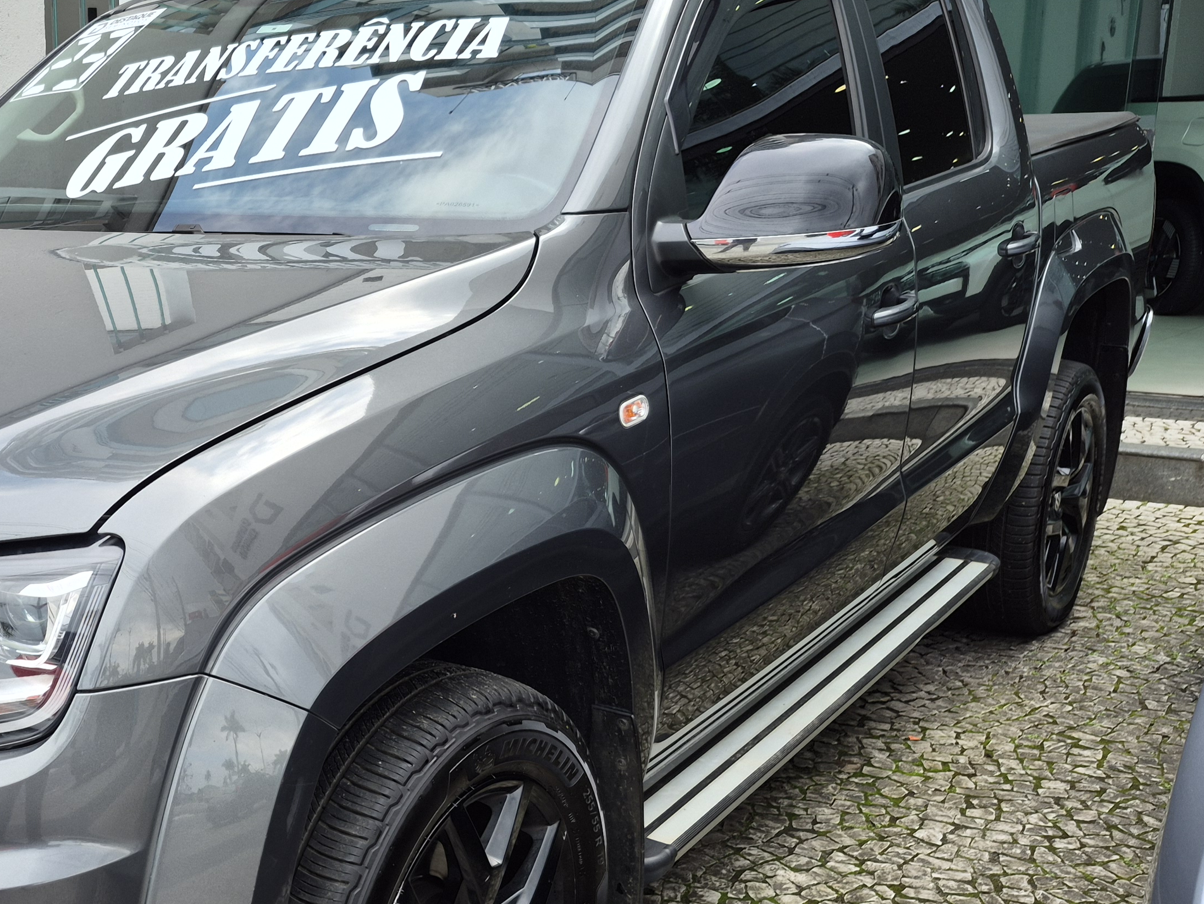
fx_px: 1461
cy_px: 528
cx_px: 196
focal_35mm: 42
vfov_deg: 34.3
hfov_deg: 42.2
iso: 25
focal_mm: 5.4
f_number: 1.8
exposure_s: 1/306
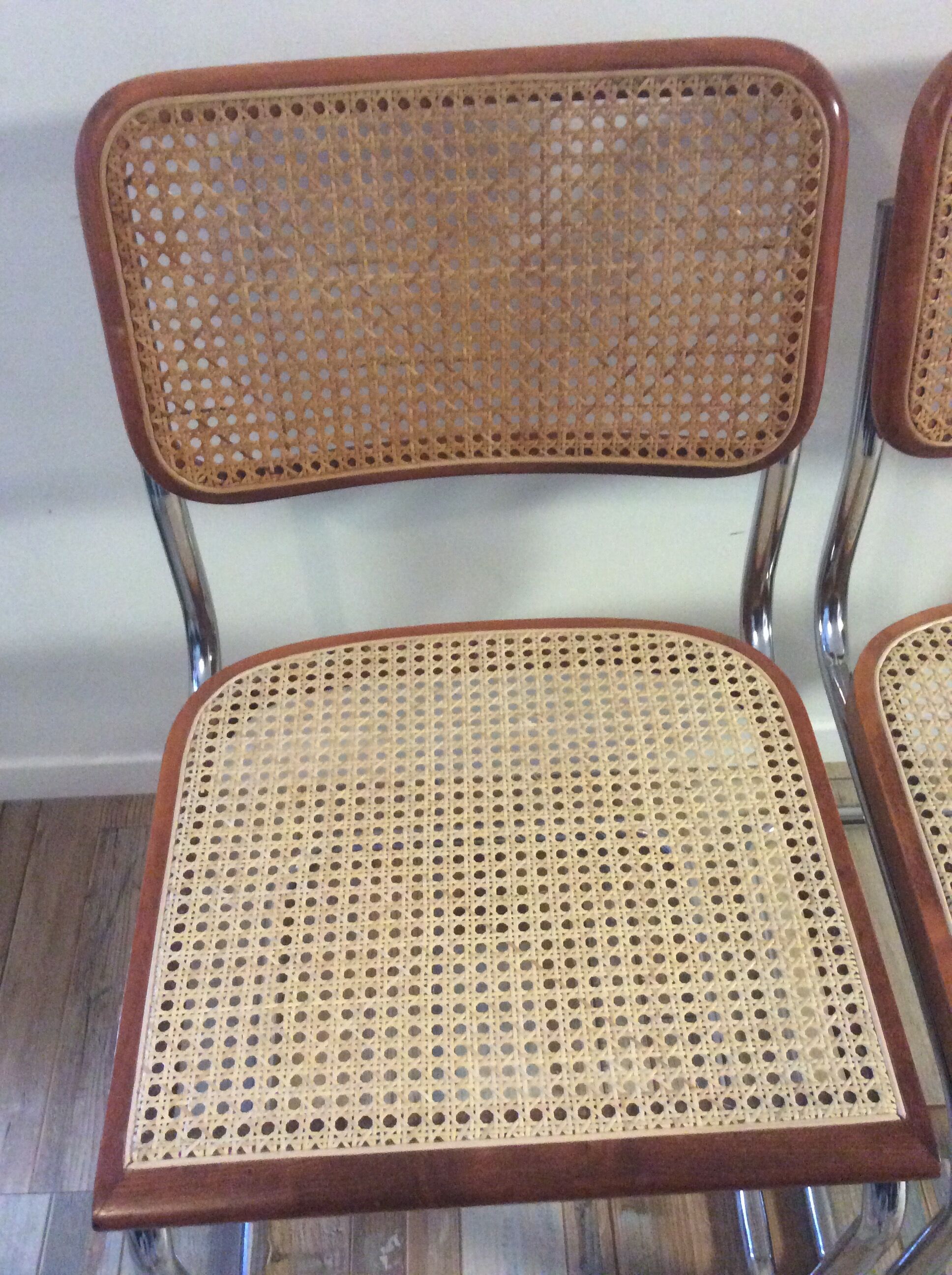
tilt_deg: -48.8
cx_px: 476
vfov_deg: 56.9
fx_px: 1177
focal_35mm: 32
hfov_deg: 44.1
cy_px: 638
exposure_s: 1/17
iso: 400
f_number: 2.4
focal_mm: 3.3
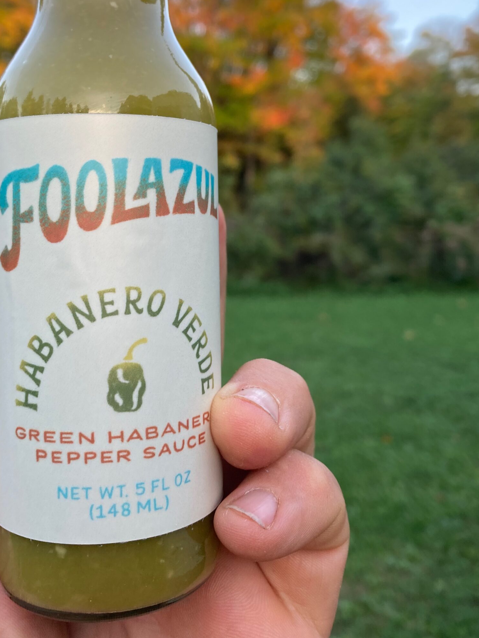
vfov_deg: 50.8
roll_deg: +1.6
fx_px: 664
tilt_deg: -3.7
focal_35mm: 36
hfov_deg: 39.6
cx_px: 219
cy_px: 240
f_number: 1.8
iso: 50
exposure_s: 1/121
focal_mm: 3.99
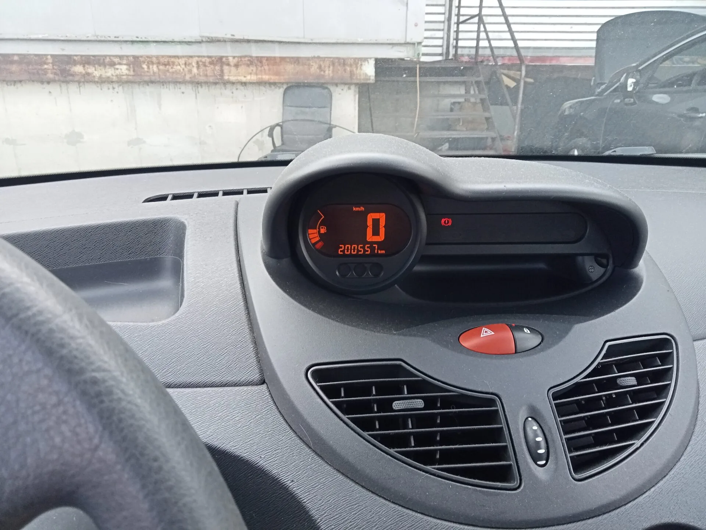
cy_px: 265
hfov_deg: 63.4
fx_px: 571
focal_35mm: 28
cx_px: 353
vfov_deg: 49.7
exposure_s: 1/100
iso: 135
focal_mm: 3.46
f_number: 2.2
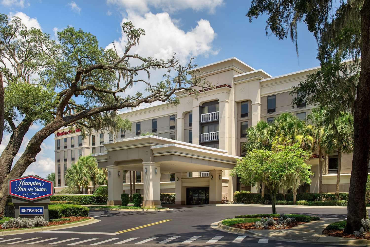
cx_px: 185
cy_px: 124
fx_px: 329
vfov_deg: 41.1
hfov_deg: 58.7
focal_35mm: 32
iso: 50
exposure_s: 1/60
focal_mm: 32
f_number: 11
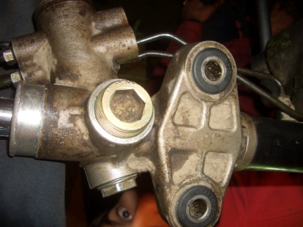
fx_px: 306
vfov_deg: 40.7
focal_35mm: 35
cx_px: 152
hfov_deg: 52.6
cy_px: 114
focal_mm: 5.8
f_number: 2.6
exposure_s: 1/60
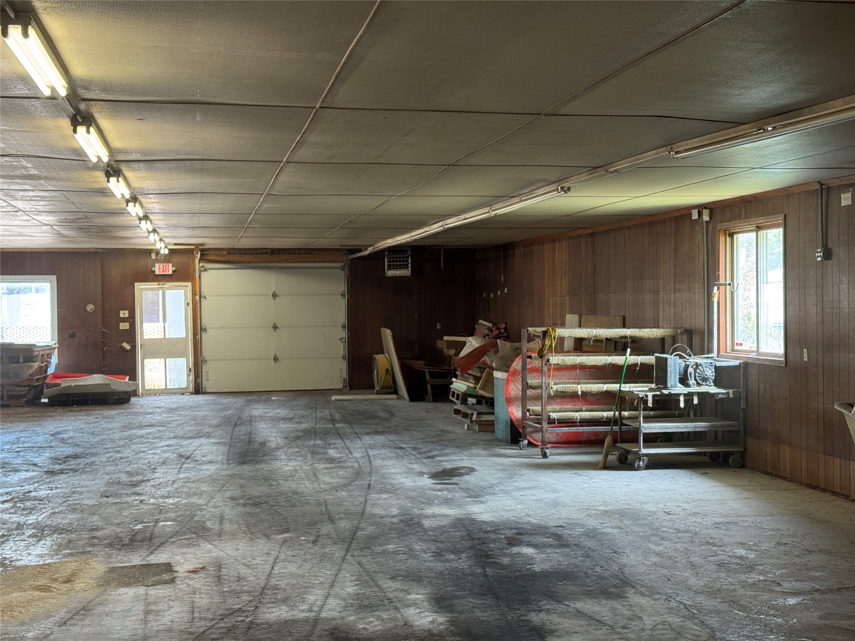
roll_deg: +0.3
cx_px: 428
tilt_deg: -1.7
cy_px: 320
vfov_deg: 30.3
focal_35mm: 48
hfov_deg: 39.7
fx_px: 1186
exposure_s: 1/60
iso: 160
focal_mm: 6.76
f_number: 1.78
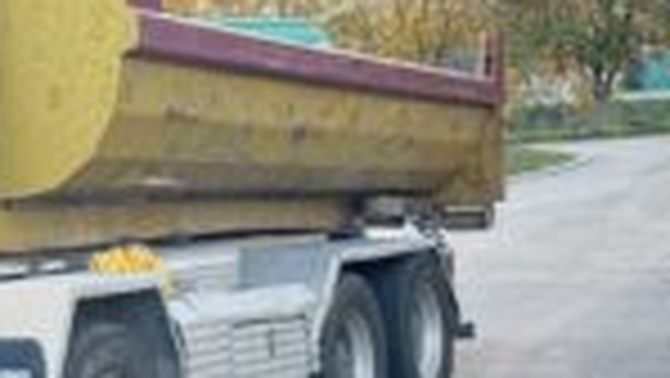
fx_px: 1244
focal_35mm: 70
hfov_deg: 27.3
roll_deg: +4.3
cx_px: -90
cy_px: 130
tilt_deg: +0.2
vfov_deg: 17.2
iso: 160
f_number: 1.78
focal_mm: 6.76
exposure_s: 1/121
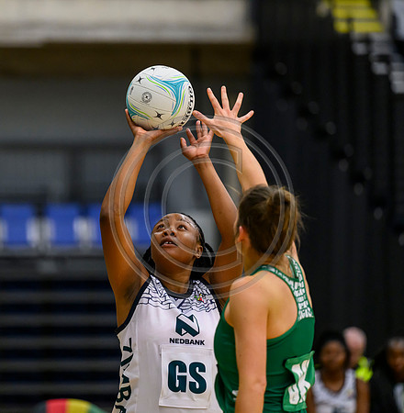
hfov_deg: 6.7
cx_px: 133
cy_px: 206
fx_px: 3441
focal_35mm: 258
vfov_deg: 6.9
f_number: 3.2
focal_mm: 200
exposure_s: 1/1000
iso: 4000
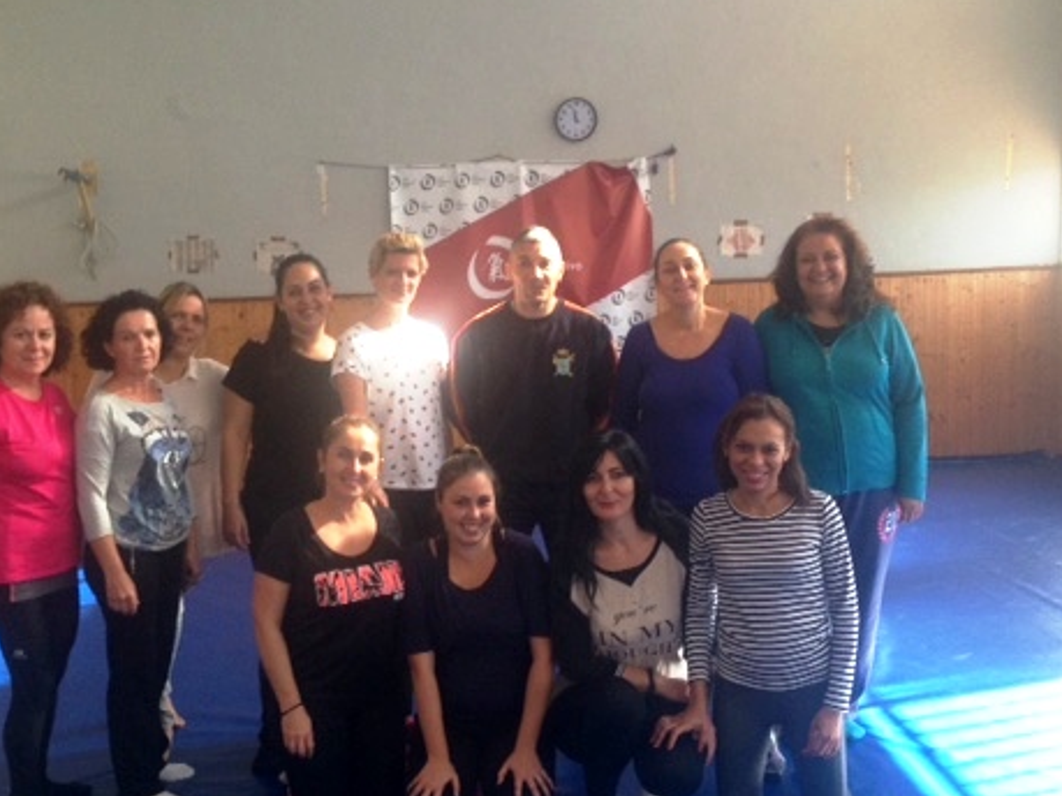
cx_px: 551
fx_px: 1411
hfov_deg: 41.2
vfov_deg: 31.5
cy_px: 433
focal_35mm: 46
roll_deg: +0.5
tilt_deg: -3.6
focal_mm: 4.12
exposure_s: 1/120
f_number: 2.4
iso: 80
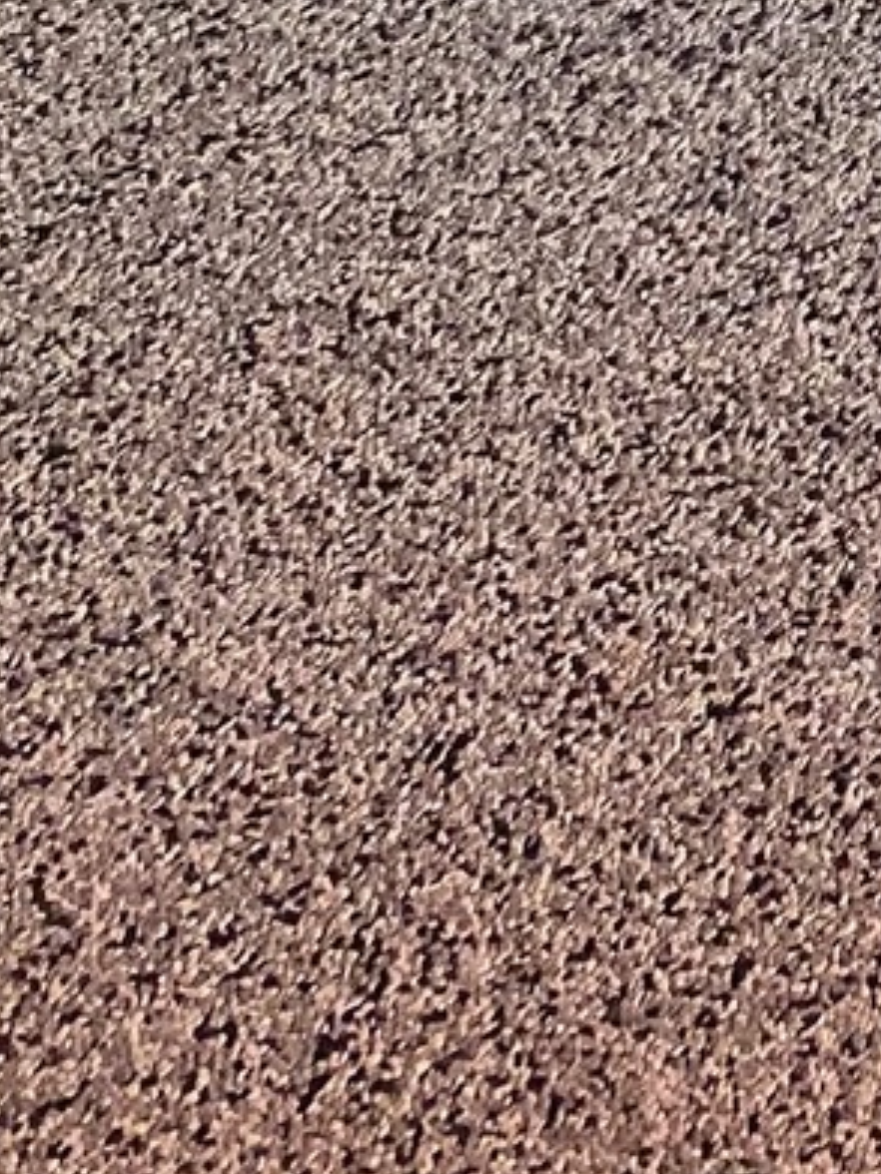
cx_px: 1885
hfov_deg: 9.9
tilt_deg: -20.1
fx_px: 4615
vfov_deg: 11.7
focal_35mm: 136
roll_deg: -1.8
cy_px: -1680
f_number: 1.8
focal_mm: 4.25
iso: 250
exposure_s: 1/50
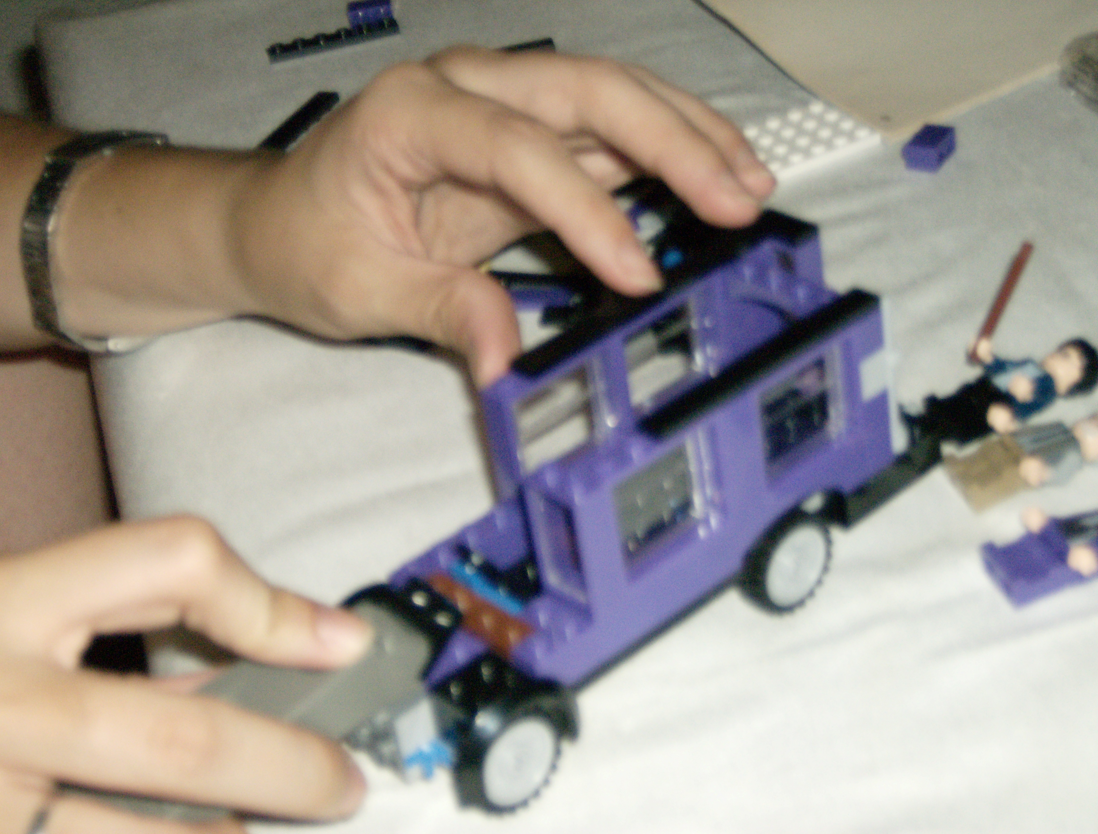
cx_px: 549
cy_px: 417
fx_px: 2231
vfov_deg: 21.2
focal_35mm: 70
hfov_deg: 27.6
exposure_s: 1/91.3
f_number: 3.7
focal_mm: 11.6
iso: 200
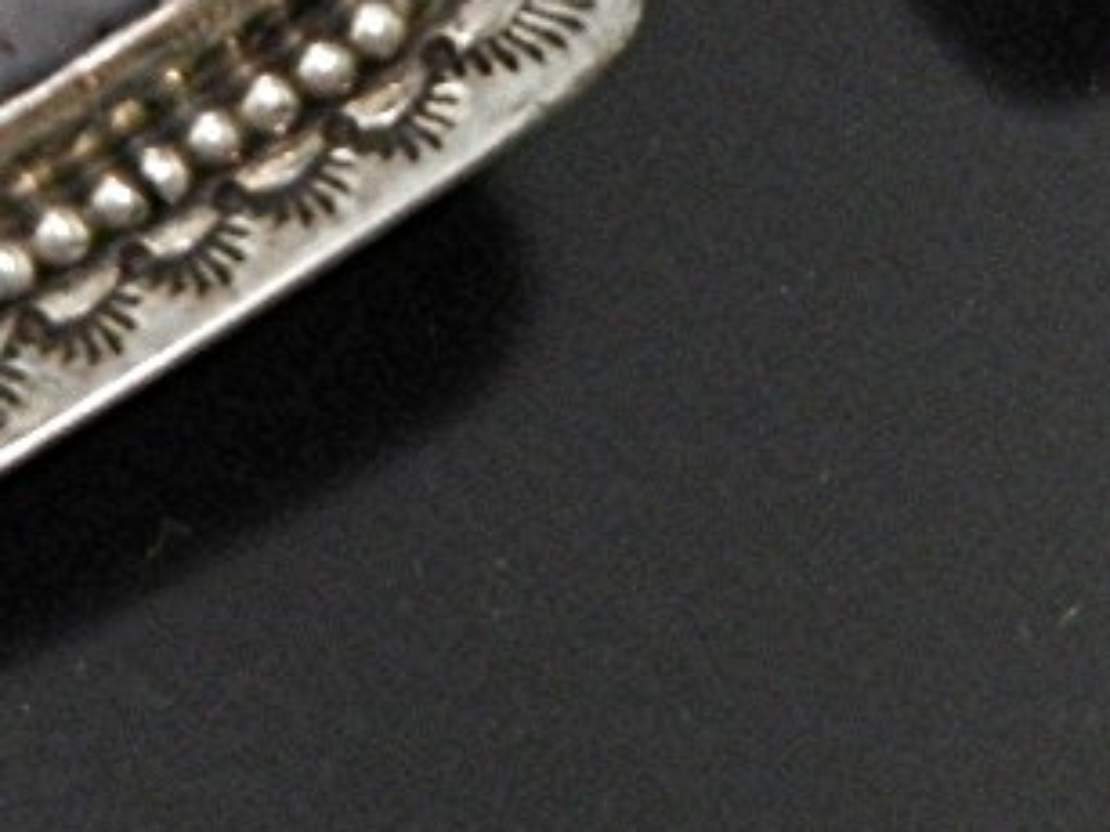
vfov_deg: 7.4
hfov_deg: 10.0
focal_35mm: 197
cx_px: 492
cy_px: -423
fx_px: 6315
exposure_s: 1/30
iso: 800
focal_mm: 10.6
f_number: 8
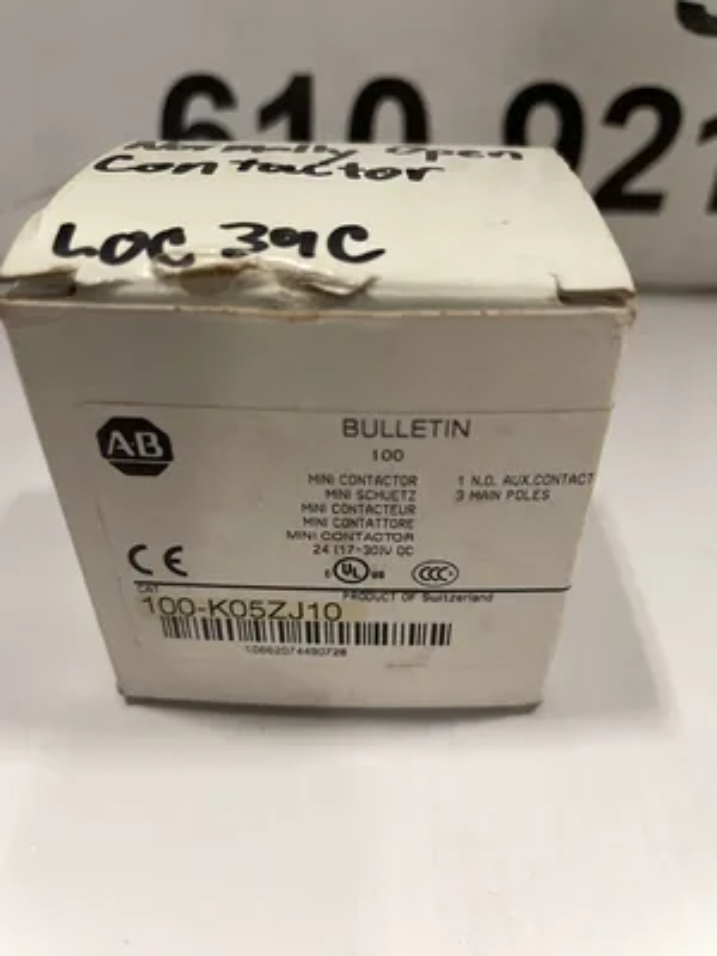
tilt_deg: -40.8
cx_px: 358
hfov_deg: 53.1
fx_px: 718
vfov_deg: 67.3
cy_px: 478
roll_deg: -2.3
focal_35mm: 26
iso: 125
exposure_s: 1/60
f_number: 1.6
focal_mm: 4.2
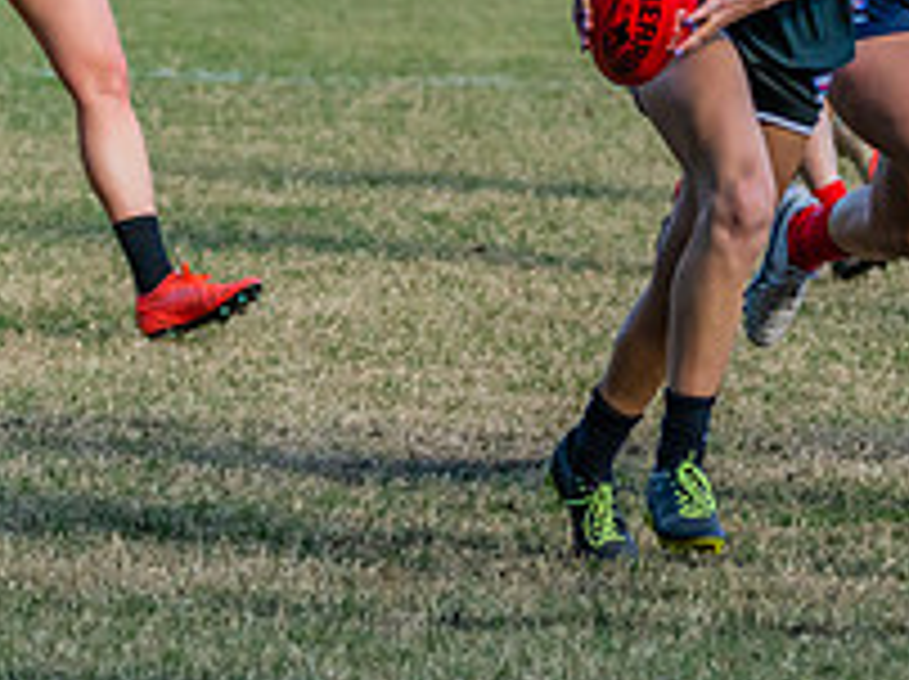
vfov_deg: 2.7
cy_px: 95
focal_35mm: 551
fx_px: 14452
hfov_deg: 3.6
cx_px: 948
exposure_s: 1/1600
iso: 1250
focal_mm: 190
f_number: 5
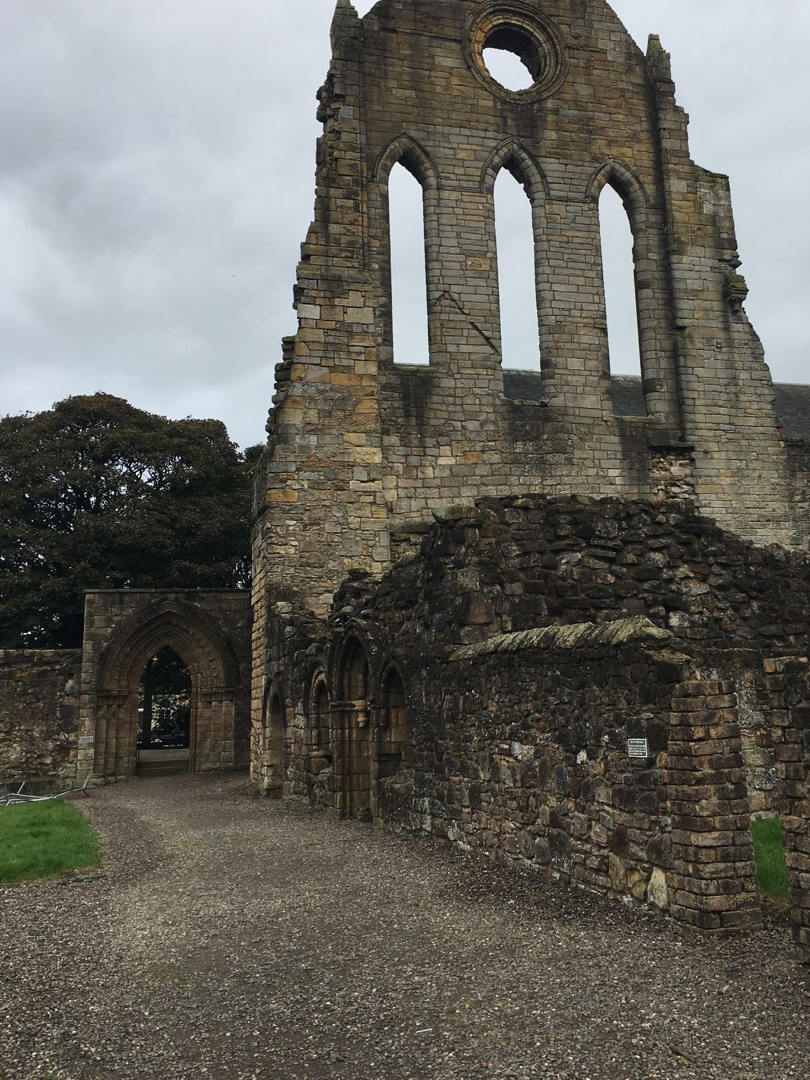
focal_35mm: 35
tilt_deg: +14.7
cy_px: 481
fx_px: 1092
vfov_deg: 52.5
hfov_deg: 40.6
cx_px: 471
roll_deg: +2.4
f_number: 2.2
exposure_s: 1/641
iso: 25
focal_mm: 4.15
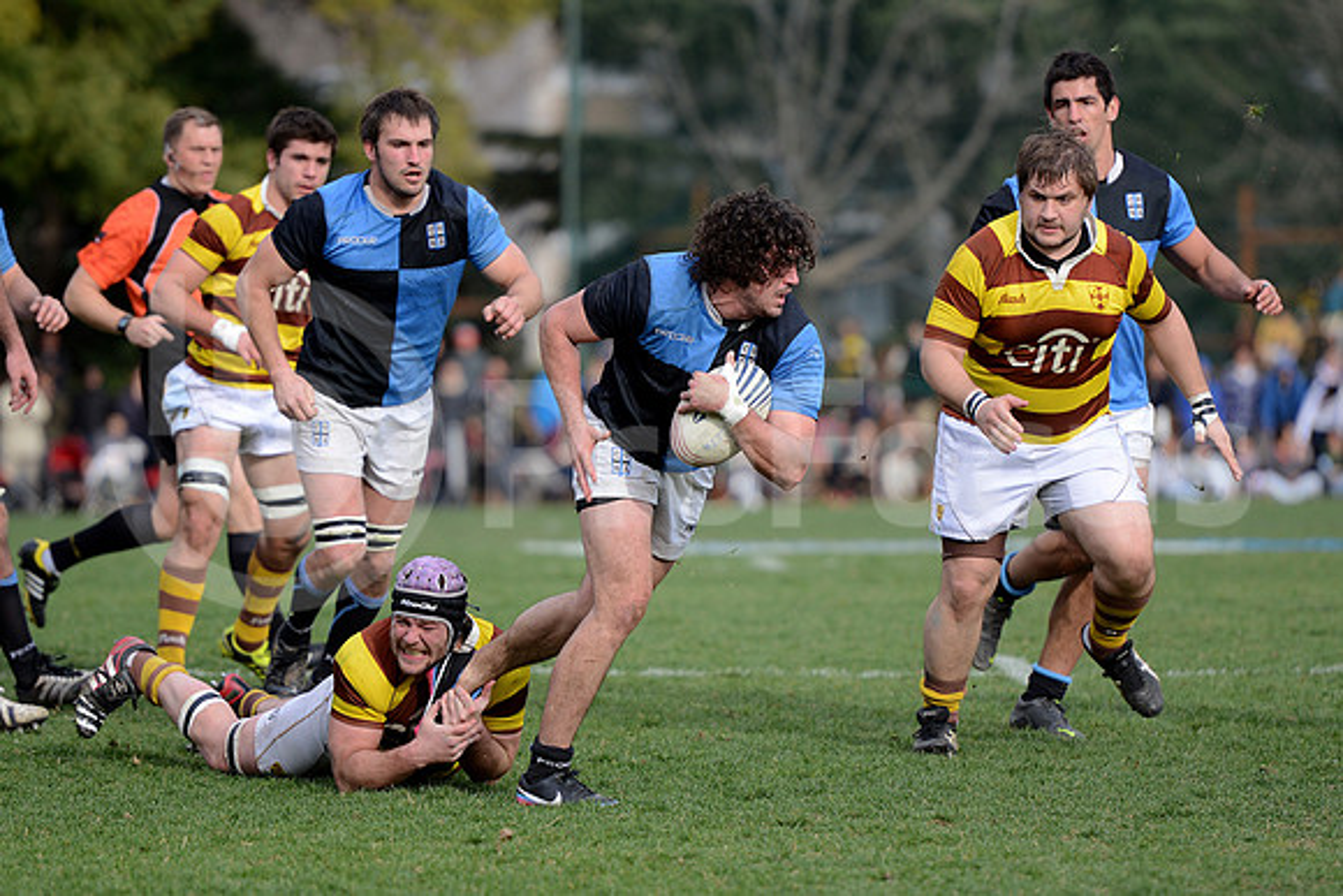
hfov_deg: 10.5
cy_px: 448
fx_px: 7276
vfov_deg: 7.0
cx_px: 672
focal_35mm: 195
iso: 320
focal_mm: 195
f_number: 2.8
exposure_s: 1/800
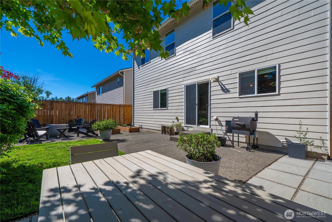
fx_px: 138
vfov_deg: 77.4
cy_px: 111
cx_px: 166
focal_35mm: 15
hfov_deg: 100.4
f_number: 7.1
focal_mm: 15
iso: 80
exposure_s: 1/320
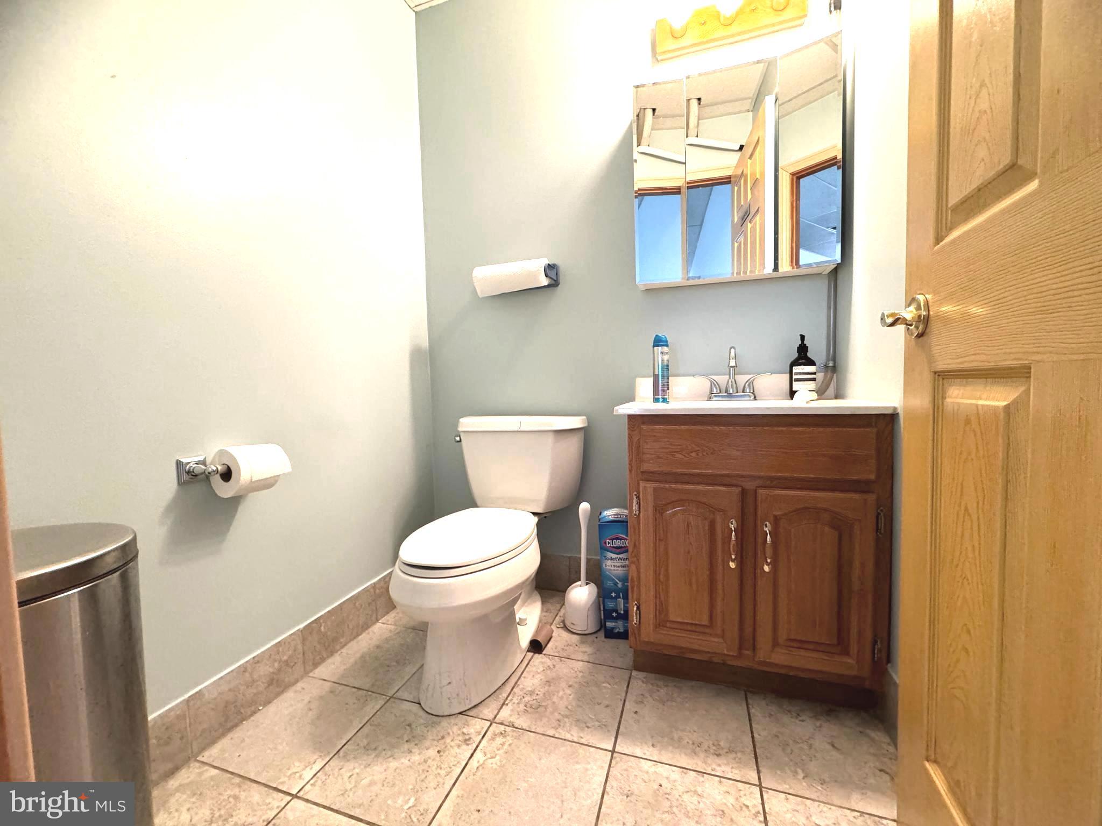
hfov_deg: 102.1
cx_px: 551
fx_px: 446
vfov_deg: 85.7
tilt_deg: -4.3
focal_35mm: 14
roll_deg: +1.1
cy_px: 413
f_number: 2.2
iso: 400
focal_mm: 2.22
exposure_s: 1/60
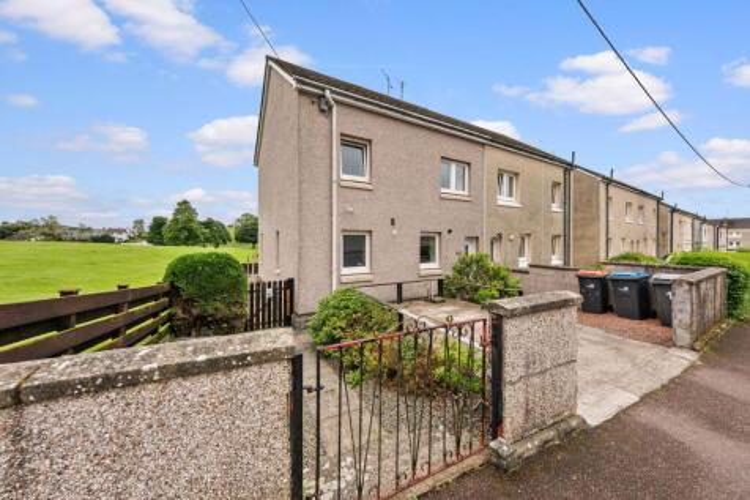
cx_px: 375
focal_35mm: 12
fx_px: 250
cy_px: 250
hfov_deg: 112.6
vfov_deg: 90.0
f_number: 6.3
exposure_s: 1/160
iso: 640
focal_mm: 12
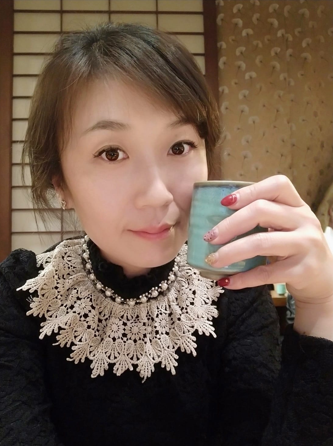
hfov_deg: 56.7
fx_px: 308
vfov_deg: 71.5
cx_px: 153
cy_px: 242
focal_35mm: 24
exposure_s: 1/12
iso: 2500
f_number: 2
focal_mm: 3.86
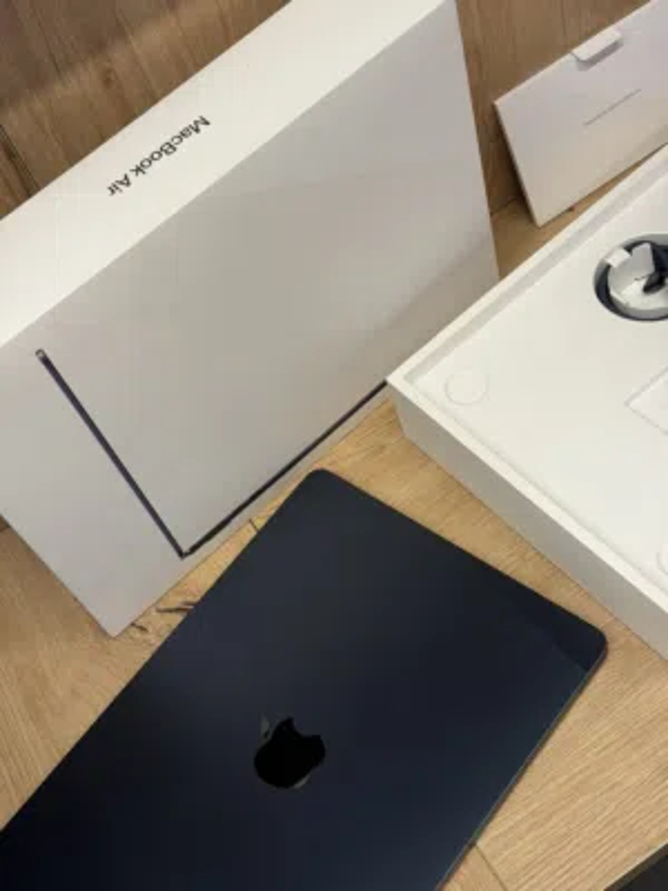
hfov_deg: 30.3
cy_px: 446
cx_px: 334
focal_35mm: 48
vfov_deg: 39.7
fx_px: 1235
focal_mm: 6.76
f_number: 1.78
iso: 64
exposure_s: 1/50
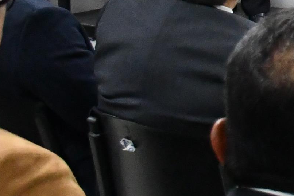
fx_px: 1650
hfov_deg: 9.0
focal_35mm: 202
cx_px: 740
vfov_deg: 6.7
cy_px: -149
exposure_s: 1/100
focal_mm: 26
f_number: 5
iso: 6400
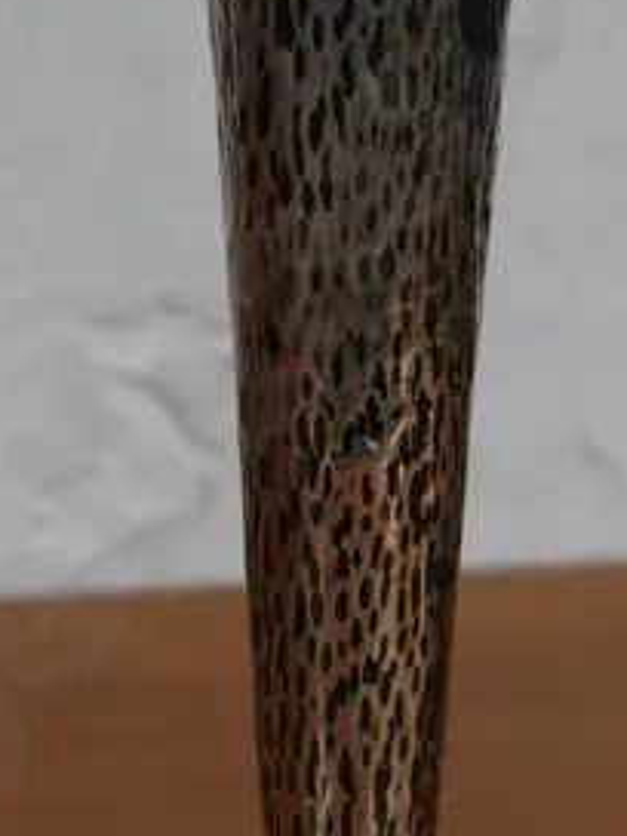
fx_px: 4371
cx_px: 413
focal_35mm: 181
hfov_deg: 8.2
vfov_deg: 10.9
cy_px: 126
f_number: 5.2
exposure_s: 1/60
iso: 500
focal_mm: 24
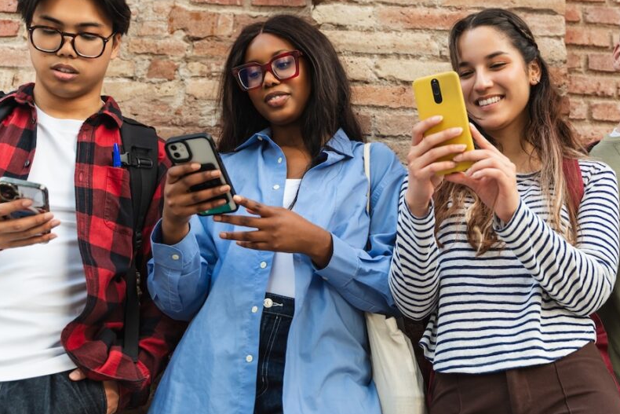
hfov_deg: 39.3
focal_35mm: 50
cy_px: 184
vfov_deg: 27.0
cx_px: 392
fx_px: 861
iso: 1000
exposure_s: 1/250
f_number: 2.8
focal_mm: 37
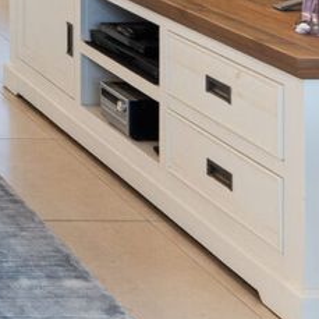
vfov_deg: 15.2
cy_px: -217
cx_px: -400
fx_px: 1063
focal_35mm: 102
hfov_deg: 13.5
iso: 400
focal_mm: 17
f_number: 8
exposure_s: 1/8
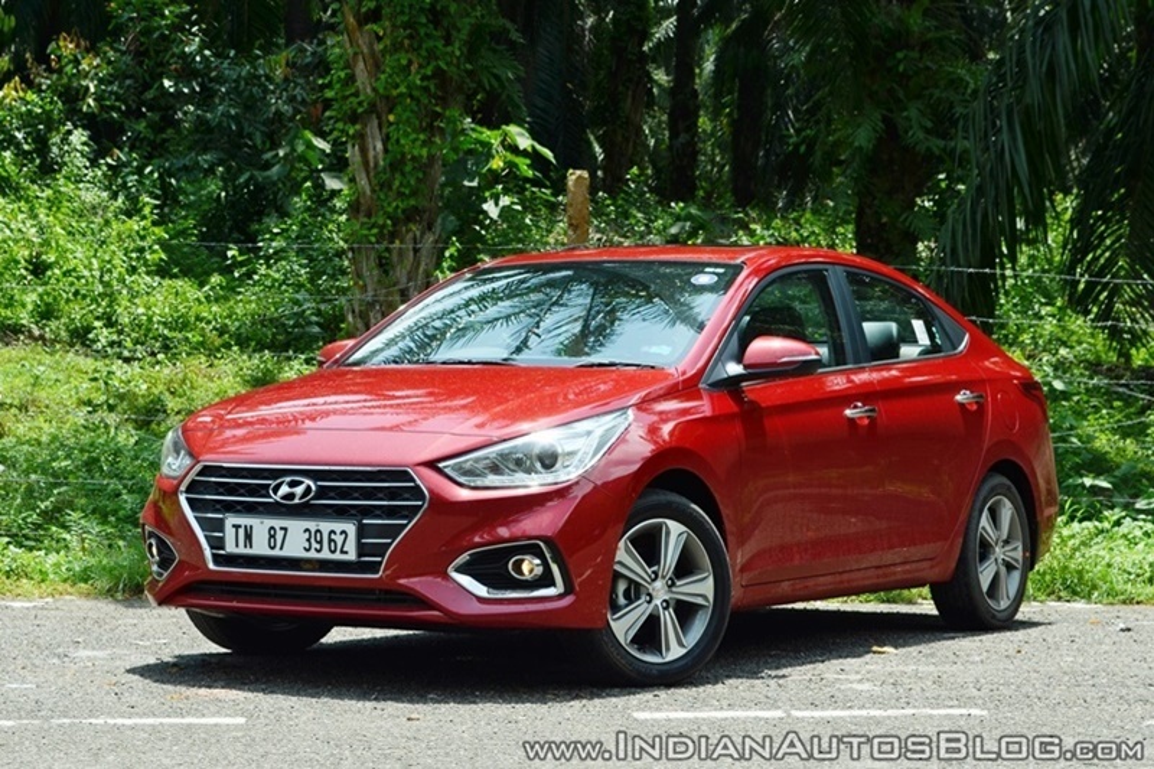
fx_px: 2404
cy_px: 384
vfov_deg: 18.2
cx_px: 577
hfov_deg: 27.0
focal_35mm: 75
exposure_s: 1/320
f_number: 9
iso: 100
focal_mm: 50
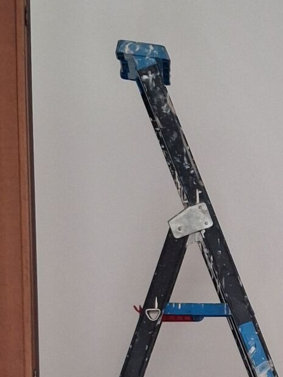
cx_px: 351
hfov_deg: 12.9
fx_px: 1220
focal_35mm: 112
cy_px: 409
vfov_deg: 17.0
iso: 200
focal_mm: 4
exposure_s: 1/120
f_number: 1.8
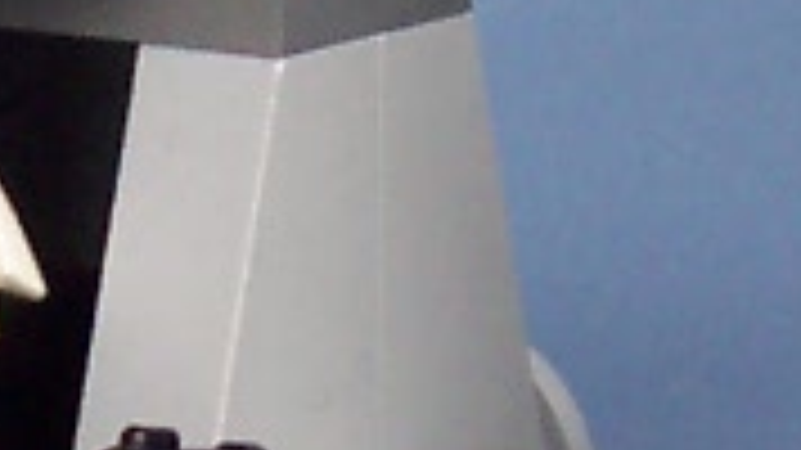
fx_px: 5754
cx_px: 144
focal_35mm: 271
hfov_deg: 7.9
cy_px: 428
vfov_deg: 4.5
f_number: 2.8
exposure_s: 1/125
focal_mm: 5.6
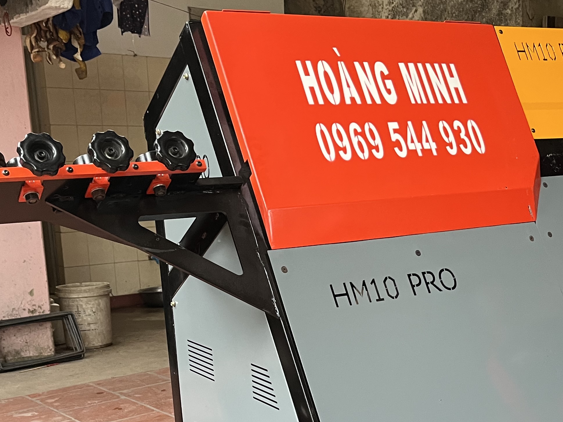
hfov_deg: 35.5
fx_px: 878
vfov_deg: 25.9
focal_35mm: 54
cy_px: 400
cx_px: 330
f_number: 1.6
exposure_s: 1/60
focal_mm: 5.1
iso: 200
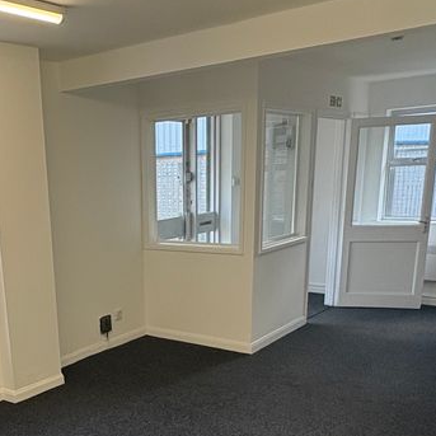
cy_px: 334
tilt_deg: -14.8
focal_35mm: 40
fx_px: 570
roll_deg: +3.4
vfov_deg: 40.5
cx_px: 113
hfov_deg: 40.8
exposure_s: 1/99
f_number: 2.2
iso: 80
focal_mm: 2.22
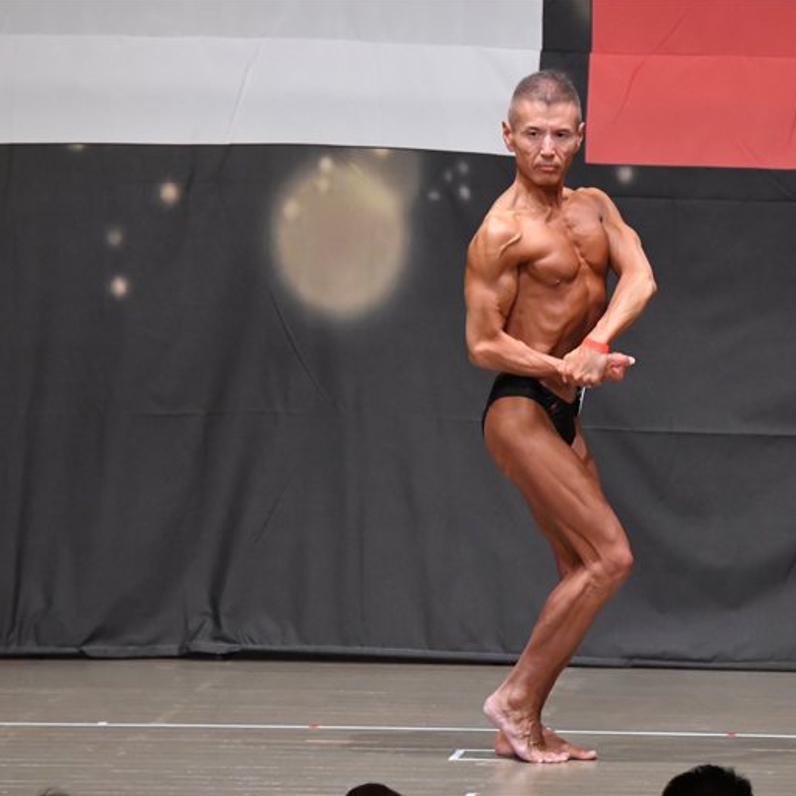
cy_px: 397
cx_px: 550
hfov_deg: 6.1
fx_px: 7519
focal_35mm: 289
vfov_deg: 6.1
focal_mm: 150
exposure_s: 1/400
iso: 6400
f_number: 5.6
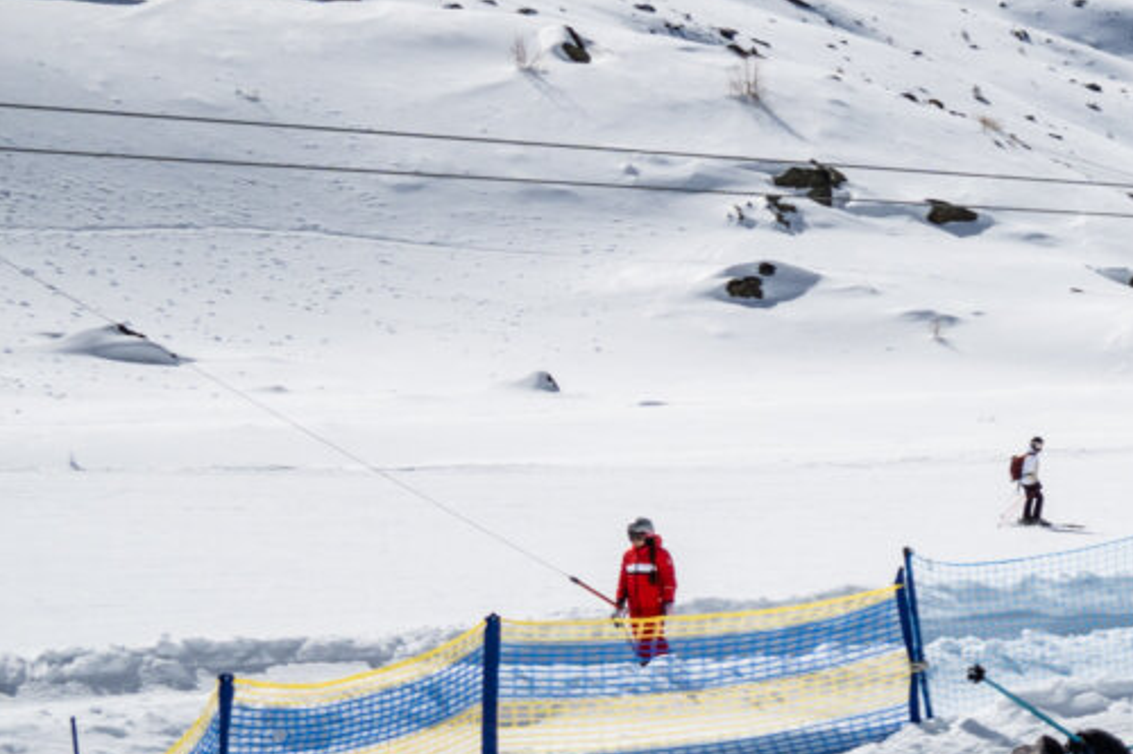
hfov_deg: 14.2
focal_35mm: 123
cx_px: 2191
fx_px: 3870
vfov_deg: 11.1
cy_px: 529
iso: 100
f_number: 5.6
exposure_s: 1/2000
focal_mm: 24
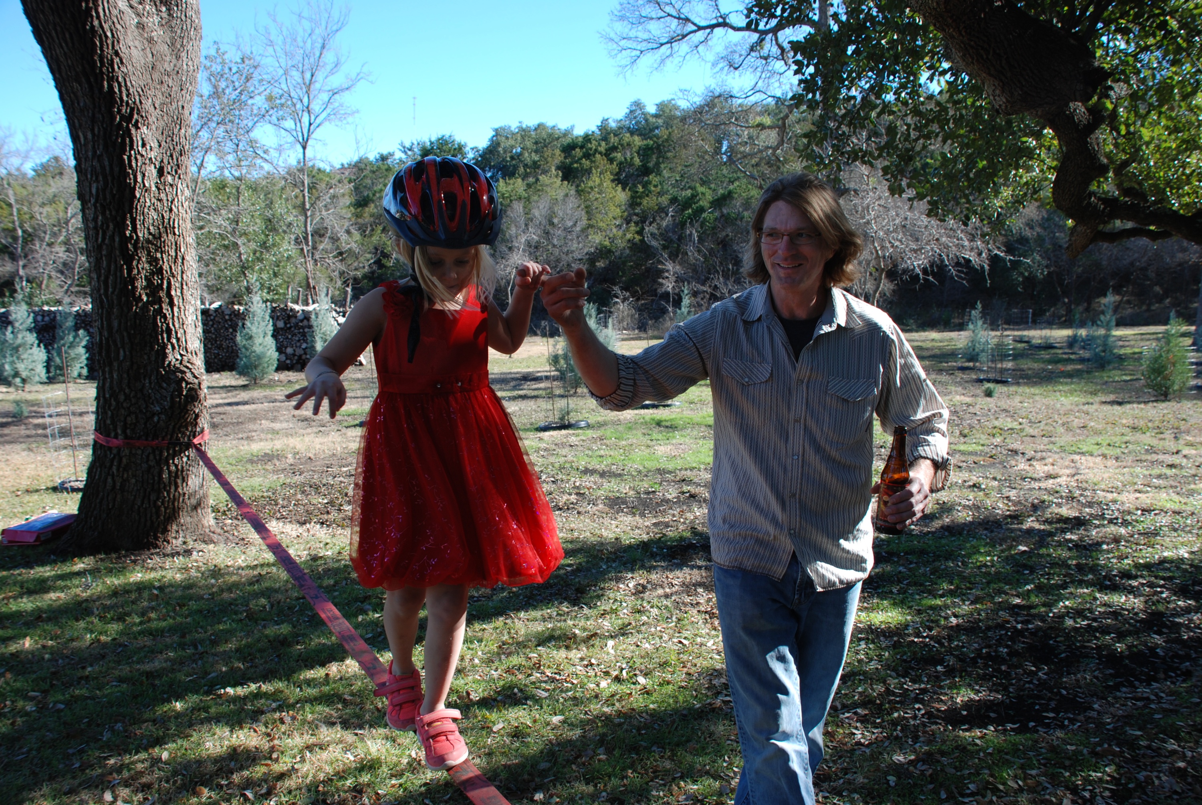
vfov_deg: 43.7
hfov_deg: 61.9
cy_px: 402
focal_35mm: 30
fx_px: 1003
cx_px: 601
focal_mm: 20
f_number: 5.6
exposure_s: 1/125
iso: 100
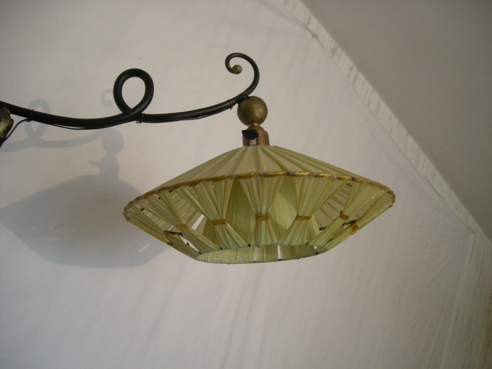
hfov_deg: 52.6
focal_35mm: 35
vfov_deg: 40.7
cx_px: 246
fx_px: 497
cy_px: 184
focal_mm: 5.7
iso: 400
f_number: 2.8
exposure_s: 1/43.7
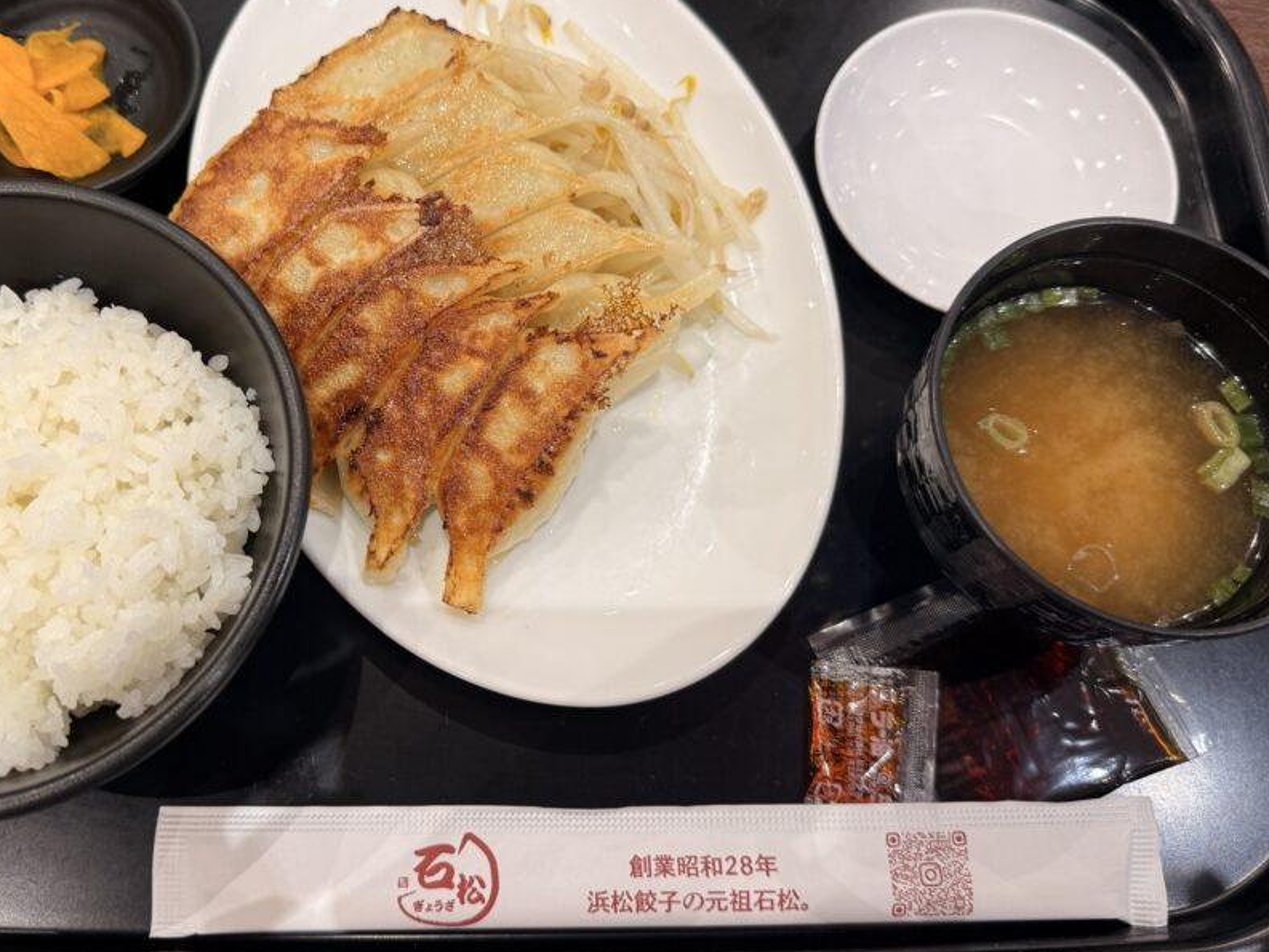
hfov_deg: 57.8
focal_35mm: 31
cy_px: 424
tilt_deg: -71.3
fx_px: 1137
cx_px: 501
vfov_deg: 45.4
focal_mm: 6.76
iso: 100
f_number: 1.78
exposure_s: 1/120
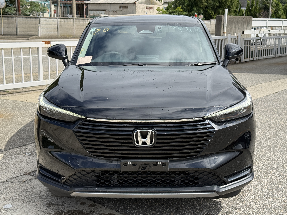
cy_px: 108
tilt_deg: -11.6
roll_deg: -1.3
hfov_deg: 39.7
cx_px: 144
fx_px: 398
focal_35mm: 48
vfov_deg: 30.3
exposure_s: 1/2976
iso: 64
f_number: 1.78
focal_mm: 6.76
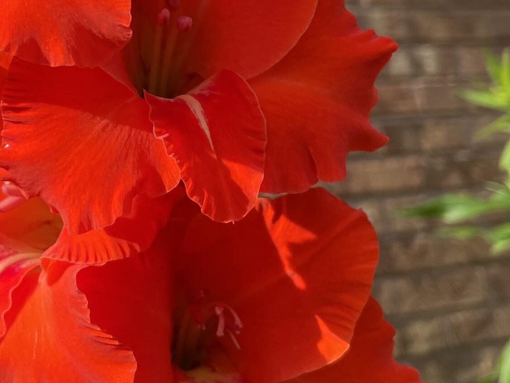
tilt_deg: +9.4
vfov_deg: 21.1
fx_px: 1017
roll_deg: +5.5
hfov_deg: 27.7
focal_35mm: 69
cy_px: 81
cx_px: 118
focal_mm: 4.2
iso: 50
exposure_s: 1/1195
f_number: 1.6
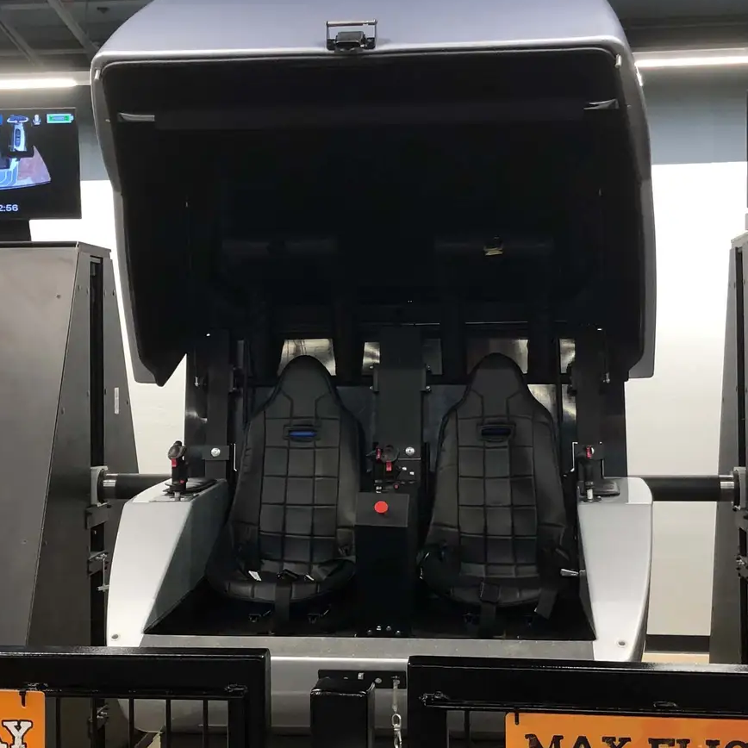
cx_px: 352
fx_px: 1393
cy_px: 360
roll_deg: +1.7
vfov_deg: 30.0
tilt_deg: -0.2
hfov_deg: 30.0
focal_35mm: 57
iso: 40
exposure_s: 1/20
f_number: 1.8
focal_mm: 4
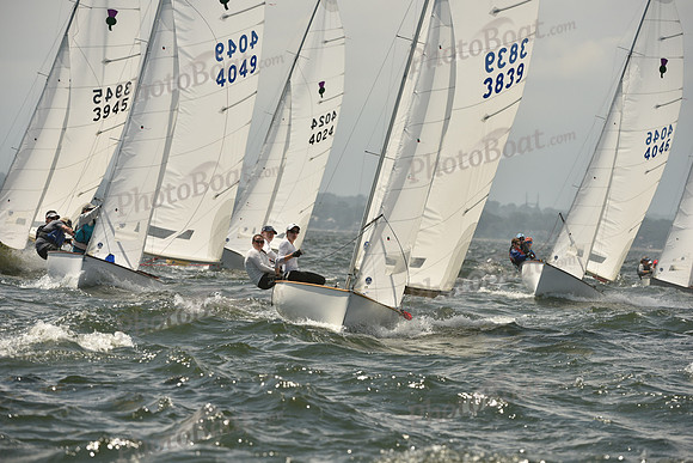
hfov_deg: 7.9
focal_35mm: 260
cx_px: 346
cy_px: 232
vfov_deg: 5.3
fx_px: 5006
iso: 250
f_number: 7.1
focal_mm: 260
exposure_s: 1/1600
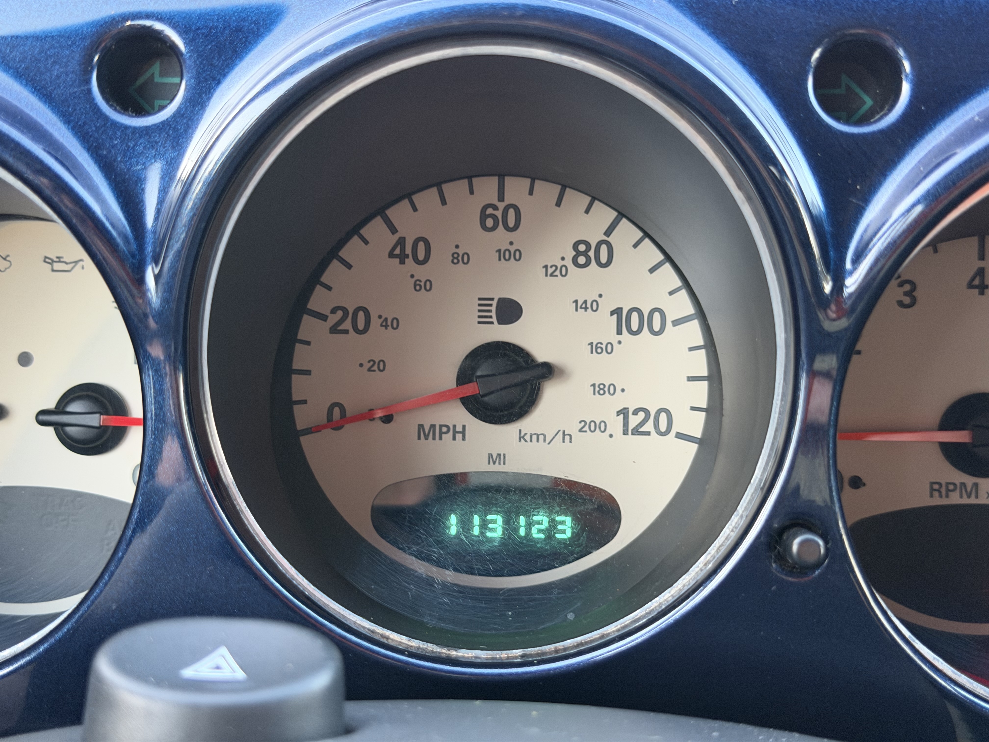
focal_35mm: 48
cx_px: 494
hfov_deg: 39.7
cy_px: 371
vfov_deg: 30.3
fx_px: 1371
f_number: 1.78
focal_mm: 6.76
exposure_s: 1/40
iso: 400
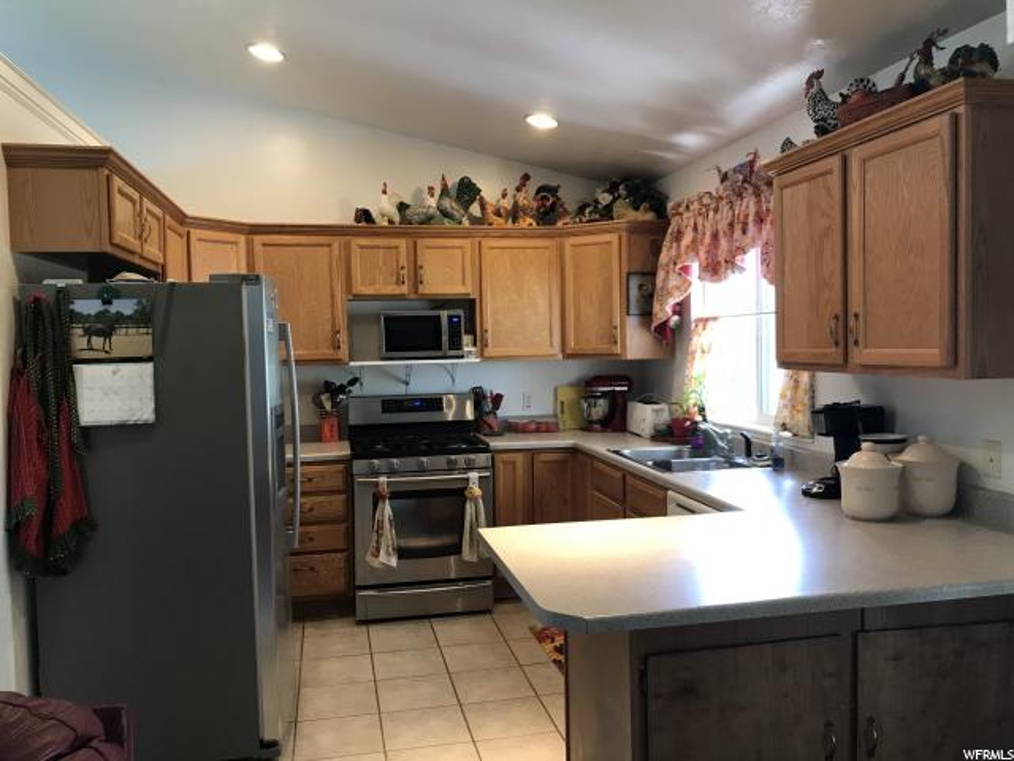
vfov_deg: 49.7
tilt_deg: -1.8
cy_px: 380
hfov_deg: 63.4
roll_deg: +0.0
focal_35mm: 28
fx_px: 820
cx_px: 507
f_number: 1.8
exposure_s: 1/24
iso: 40
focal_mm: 3.99
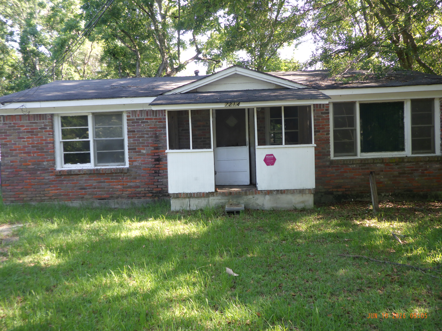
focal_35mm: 28
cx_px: 221
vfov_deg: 49.7
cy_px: 166
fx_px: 358
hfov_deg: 63.4
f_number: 3.5
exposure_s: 1/80
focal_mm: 5
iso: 125
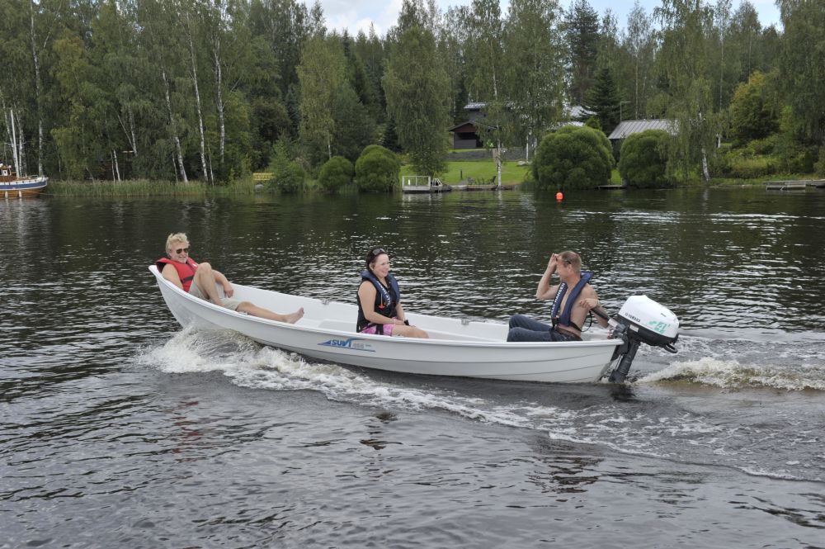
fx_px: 1030
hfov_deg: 43.6
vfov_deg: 29.8
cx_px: 412
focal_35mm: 45
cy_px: 274
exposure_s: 1/800
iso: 640
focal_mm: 45
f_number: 8
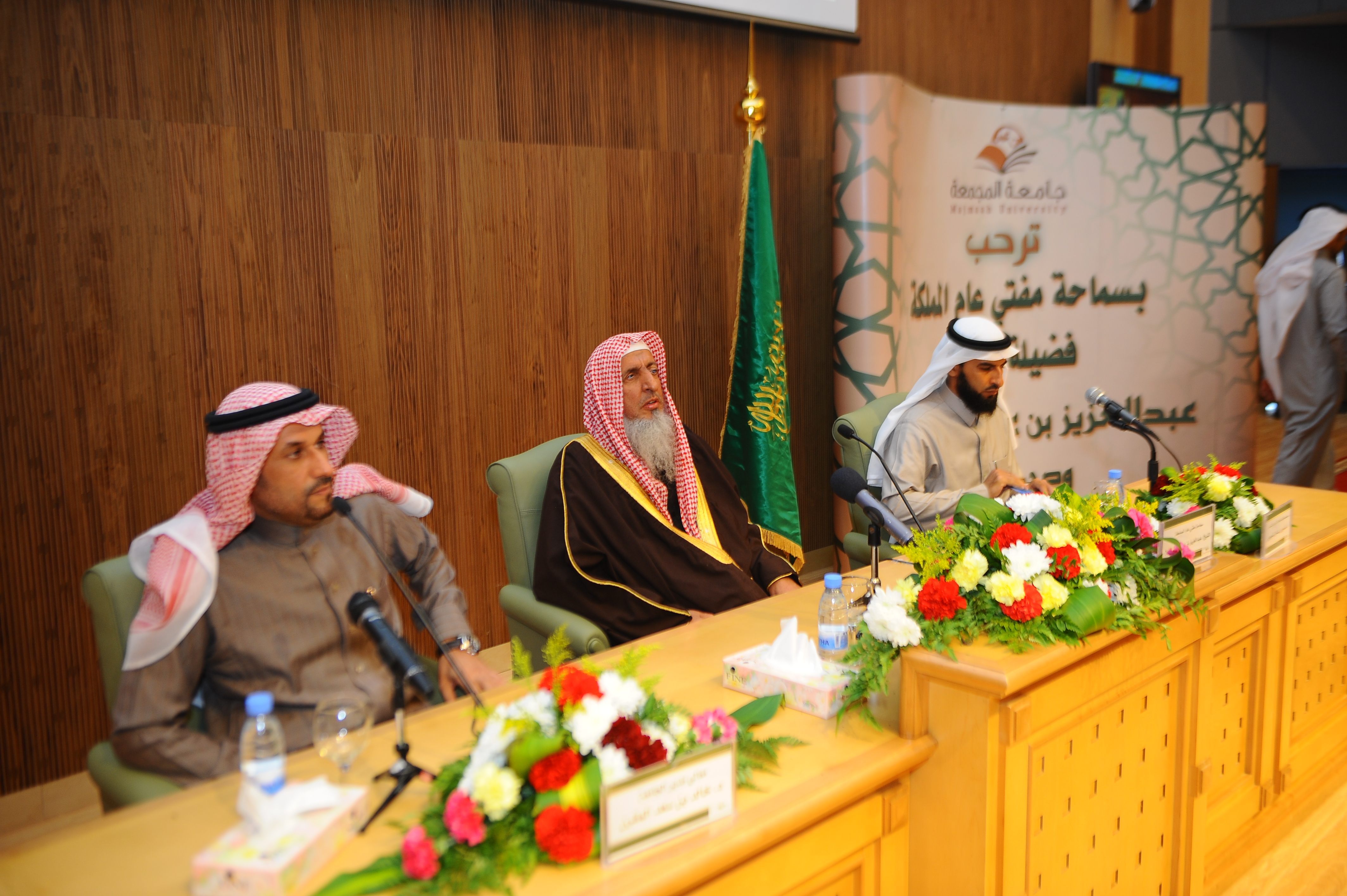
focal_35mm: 35
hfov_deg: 54.5
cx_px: 674
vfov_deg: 37.8
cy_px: 448
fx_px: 1309
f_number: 2.8
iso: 400
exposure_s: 1/40
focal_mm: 35
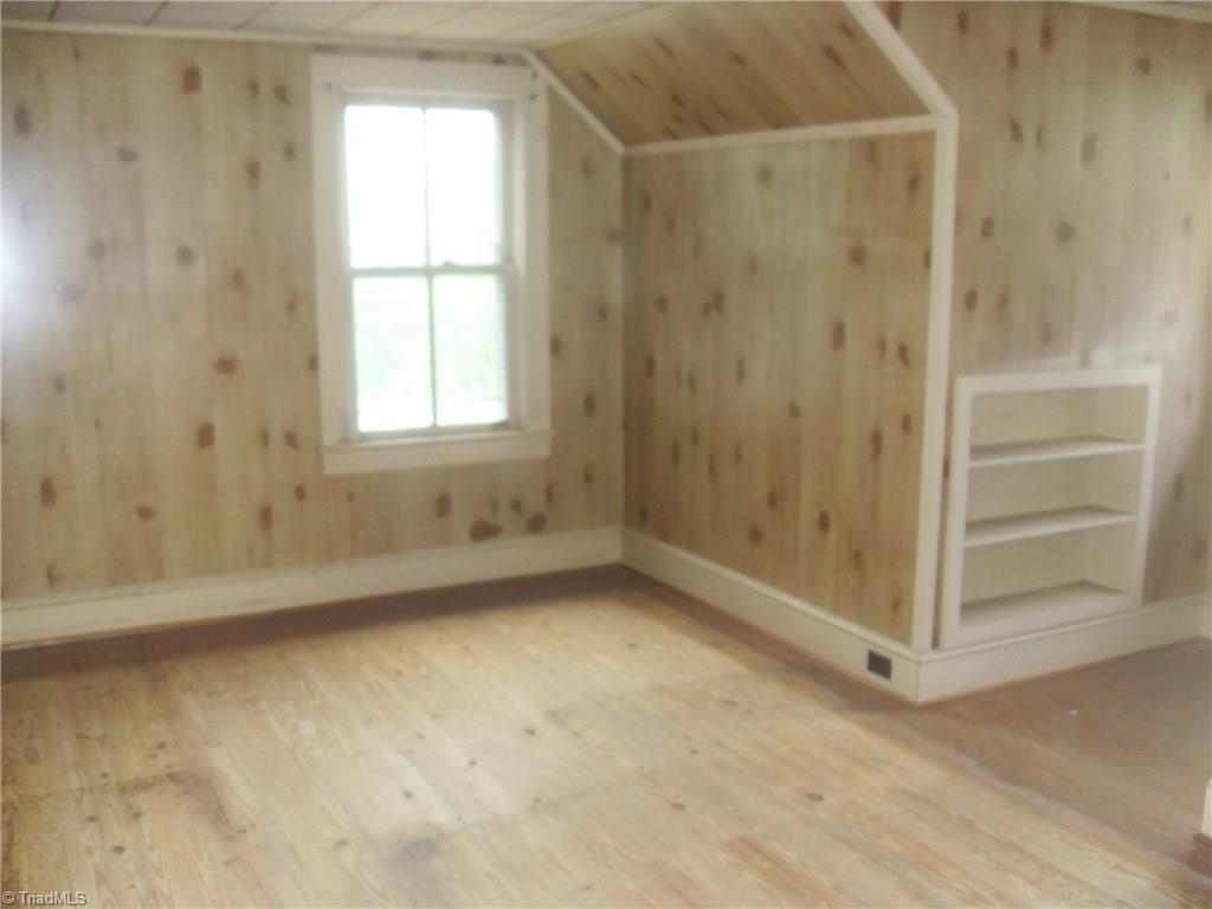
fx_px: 1190
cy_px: 454
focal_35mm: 34
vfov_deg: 41.8
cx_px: 606
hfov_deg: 54.0
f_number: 2.8
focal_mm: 6.3
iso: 240
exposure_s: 1/45
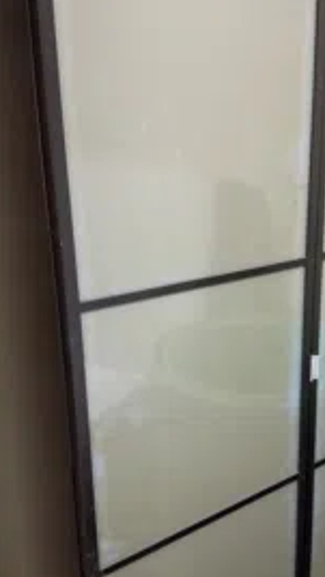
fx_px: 597
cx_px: 224
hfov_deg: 30.2
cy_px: 321
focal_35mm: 39
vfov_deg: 51.5
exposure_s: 1/56
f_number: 1.78
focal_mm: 6.76
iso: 800
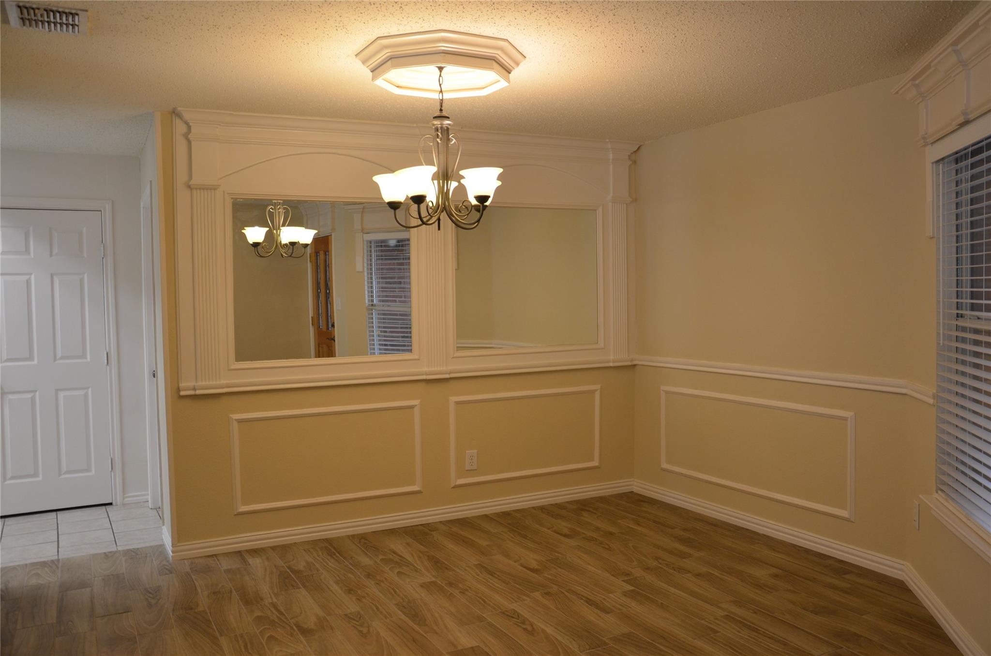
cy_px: 328
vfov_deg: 41.5
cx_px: 496
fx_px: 865
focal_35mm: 32
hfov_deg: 59.6
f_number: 4
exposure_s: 1/60
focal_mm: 21
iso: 400
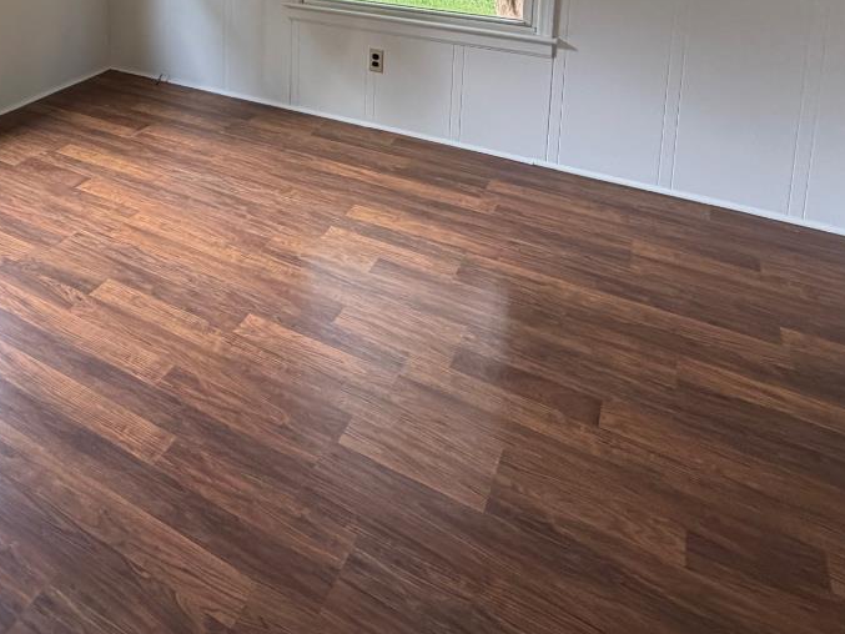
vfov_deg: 37.9
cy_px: -62
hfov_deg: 54.6
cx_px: 178
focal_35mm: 31
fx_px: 757
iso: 200
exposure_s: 1/121
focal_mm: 2.22
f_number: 2.2
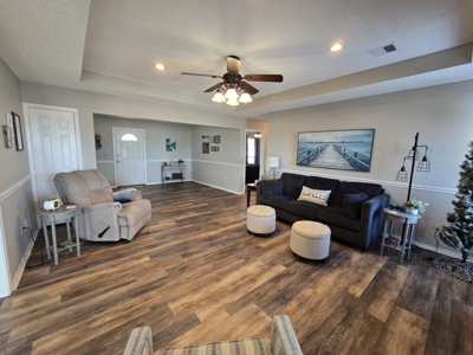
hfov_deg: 106.2
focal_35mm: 13
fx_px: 178
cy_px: 178
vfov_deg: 89.9
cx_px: 236
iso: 320
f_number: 2.2
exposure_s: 1/60
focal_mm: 2.2
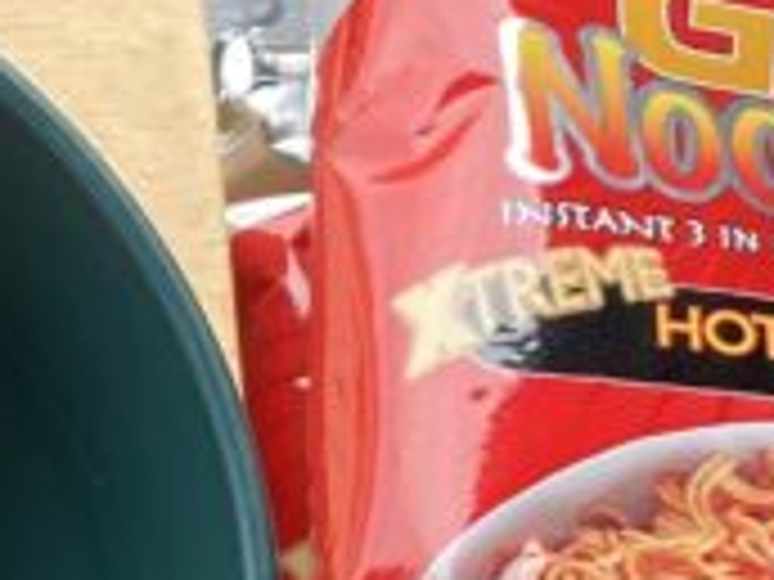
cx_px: -886
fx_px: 3466
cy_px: 881
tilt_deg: -70.6
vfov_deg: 9.3
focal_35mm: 155
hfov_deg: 11.3
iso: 80
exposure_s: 1/121
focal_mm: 4.25
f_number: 1.8
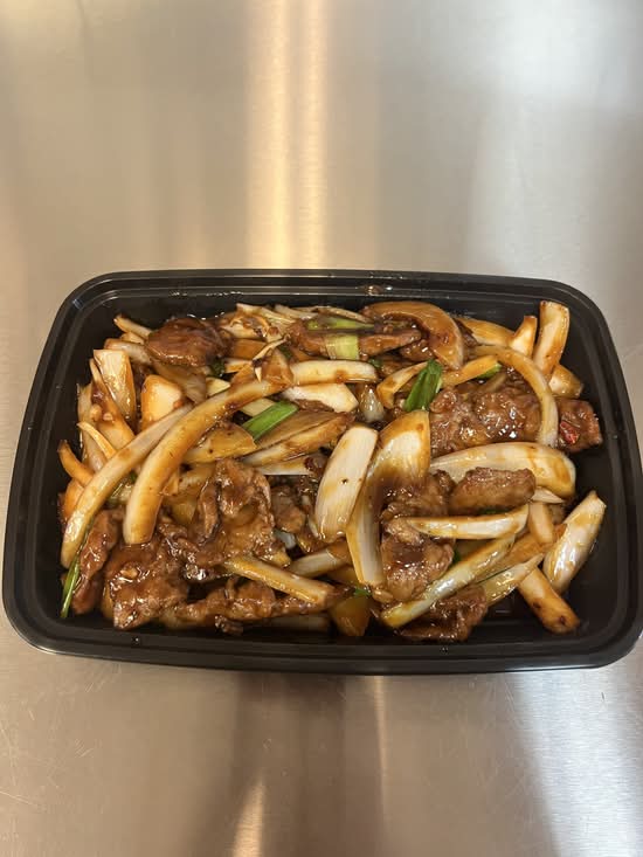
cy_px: 428
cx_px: 322
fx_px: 644
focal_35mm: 26
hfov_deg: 53.1
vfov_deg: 67.3
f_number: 1.5
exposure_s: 1/60
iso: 250
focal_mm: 5.7
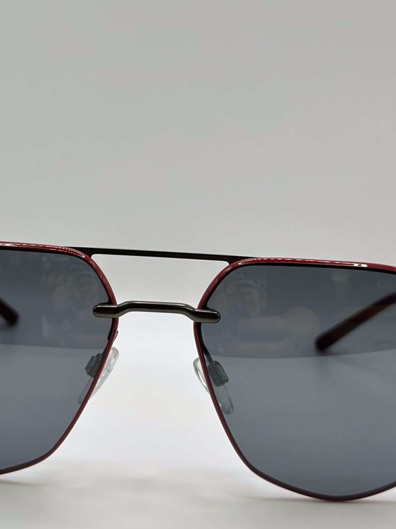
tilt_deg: -8.9
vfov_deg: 23.0
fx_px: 1297
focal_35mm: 85
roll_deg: -2.8
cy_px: 191
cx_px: 171
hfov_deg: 17.4
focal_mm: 6.86
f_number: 1.78
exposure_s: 1/120
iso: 80
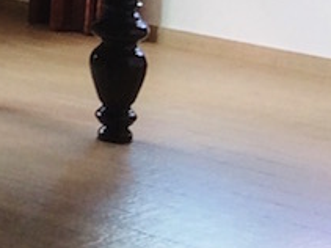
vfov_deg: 7.5
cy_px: -111
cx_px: -206
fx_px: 1854
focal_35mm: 194
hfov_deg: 9.8
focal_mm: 3.3
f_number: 2.4
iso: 40
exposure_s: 1/30
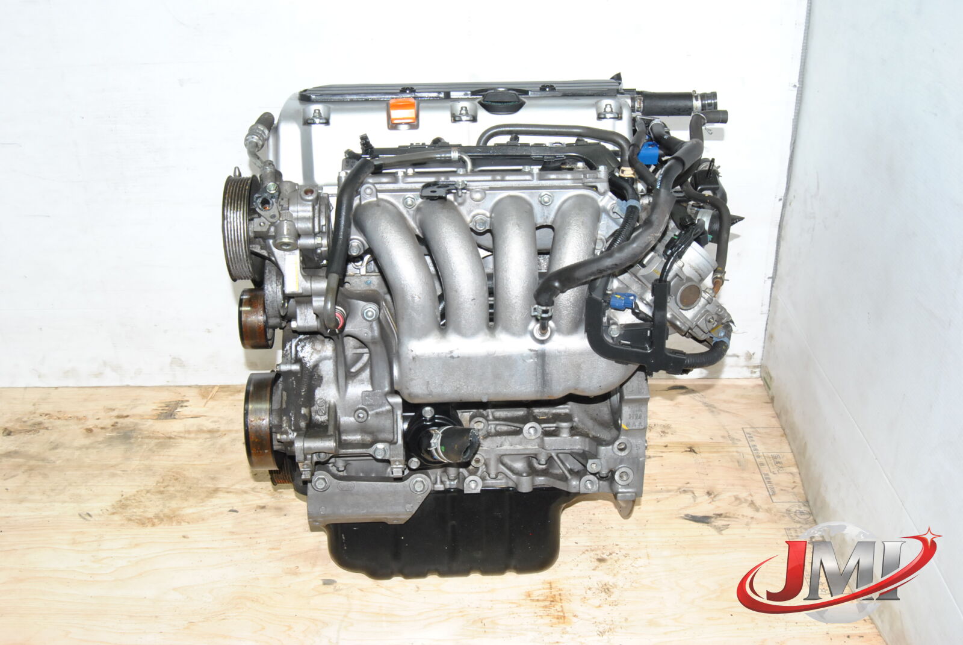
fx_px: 1044
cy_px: 322
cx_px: 482
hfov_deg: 49.5
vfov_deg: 34.3
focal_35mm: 39
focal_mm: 26
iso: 800
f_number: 10
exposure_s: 1/200
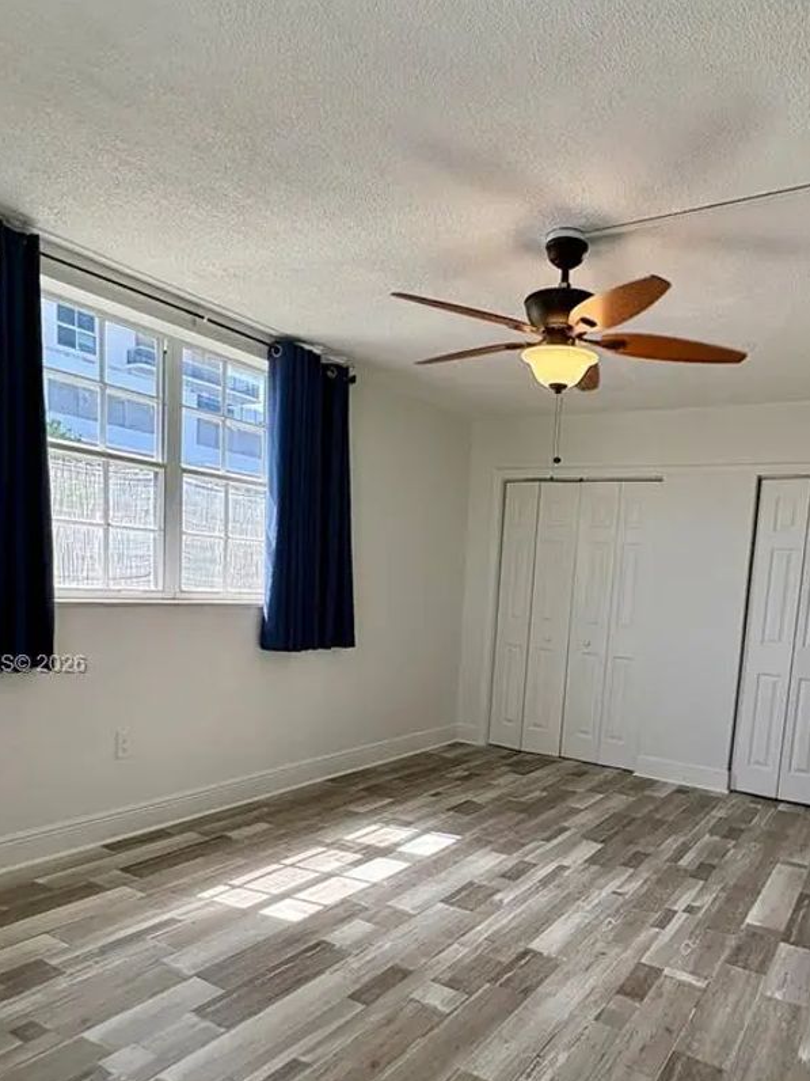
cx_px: 494
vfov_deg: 70.6
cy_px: 665
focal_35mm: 24
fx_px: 749
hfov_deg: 56.3
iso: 64
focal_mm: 2.22
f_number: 2.2
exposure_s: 1/153
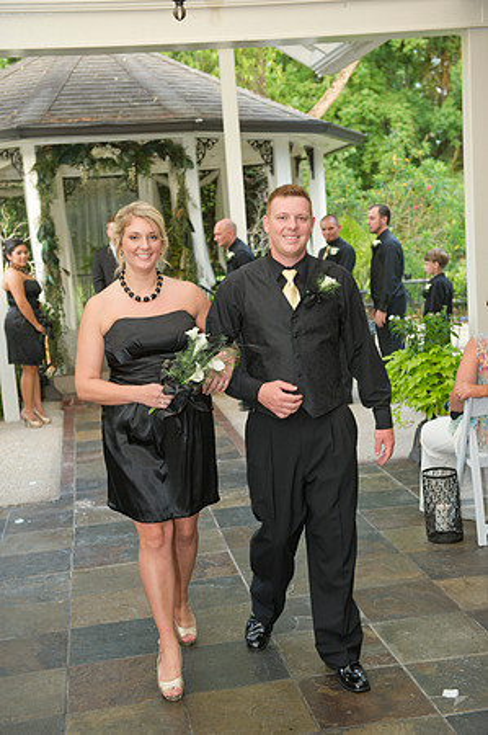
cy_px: 368
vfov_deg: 39.6
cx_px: 244
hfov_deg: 26.9
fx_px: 1019
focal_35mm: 50
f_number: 4
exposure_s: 1/125
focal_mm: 50
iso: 800
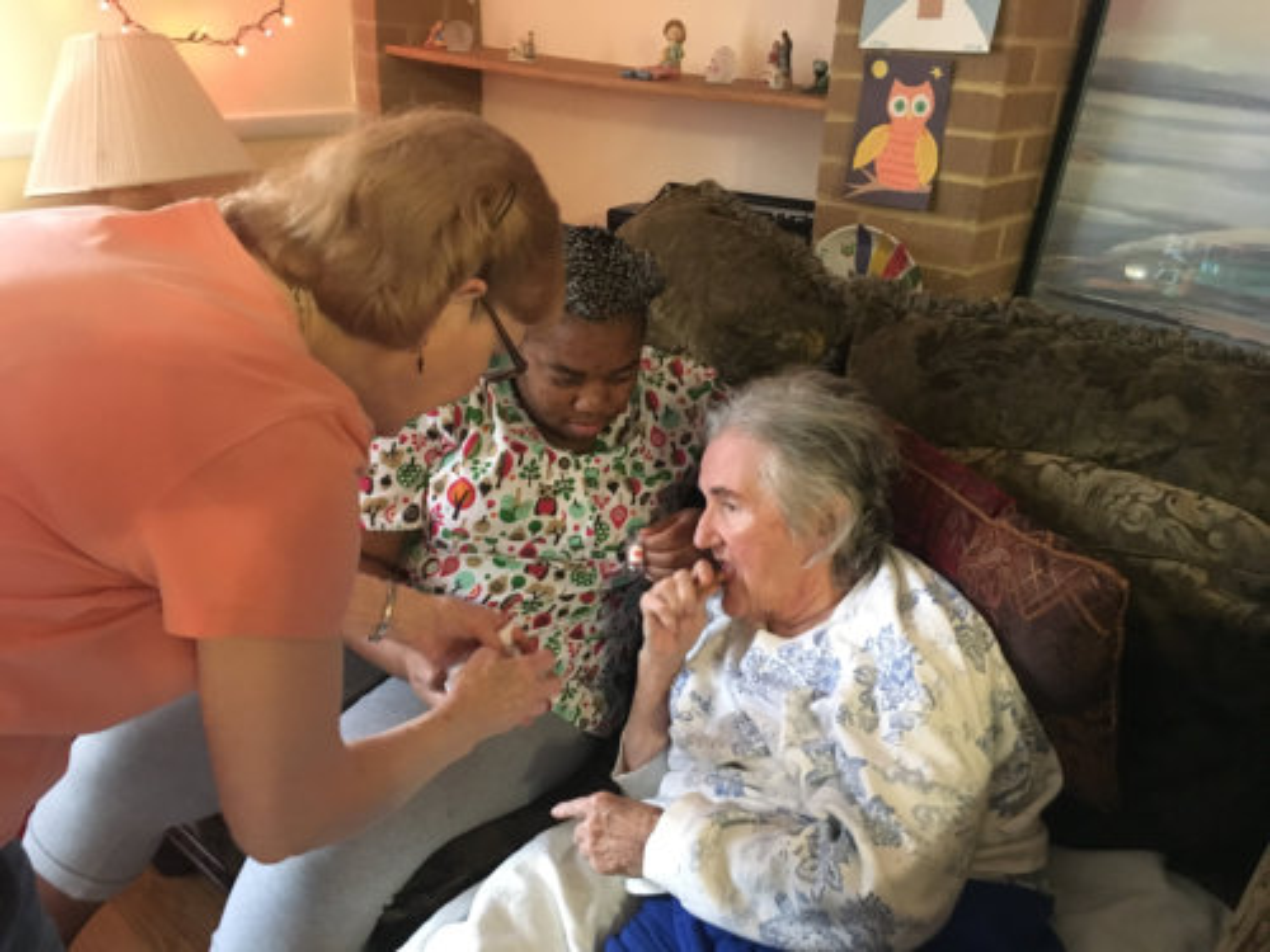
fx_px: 1064
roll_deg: -2.6
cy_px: 476
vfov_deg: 48.2
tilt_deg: -24.7
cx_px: 635
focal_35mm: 29
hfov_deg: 61.7
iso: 320
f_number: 2.2
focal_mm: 4.15
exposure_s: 1/15
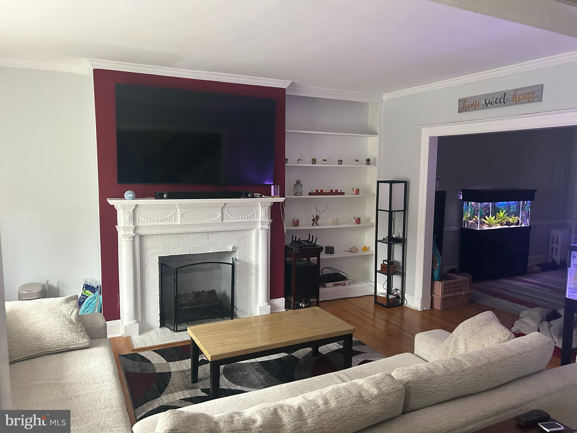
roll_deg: -1.1
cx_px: 288
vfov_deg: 53.1
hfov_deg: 67.3
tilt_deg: -4.4
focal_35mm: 26
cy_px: 216
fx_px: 433
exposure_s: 1/60
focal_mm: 5.7
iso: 500
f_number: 1.5
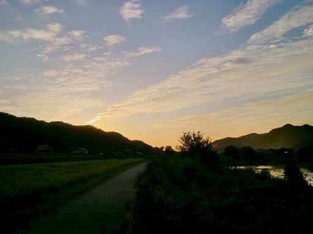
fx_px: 307
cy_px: 117
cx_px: 156
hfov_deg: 54.0
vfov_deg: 41.8
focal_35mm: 34
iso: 64
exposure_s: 1/250
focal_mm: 5.58
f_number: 8.4
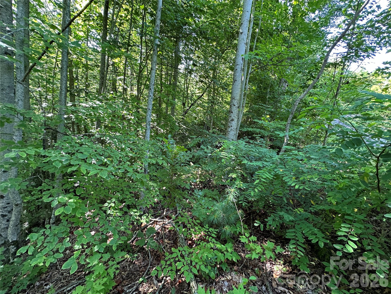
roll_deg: -4.9
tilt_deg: -6.9
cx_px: 196
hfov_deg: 102.1
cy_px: 147
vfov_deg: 85.7
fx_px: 158
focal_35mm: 14
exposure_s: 1/99
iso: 160
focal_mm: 2.22
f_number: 2.2
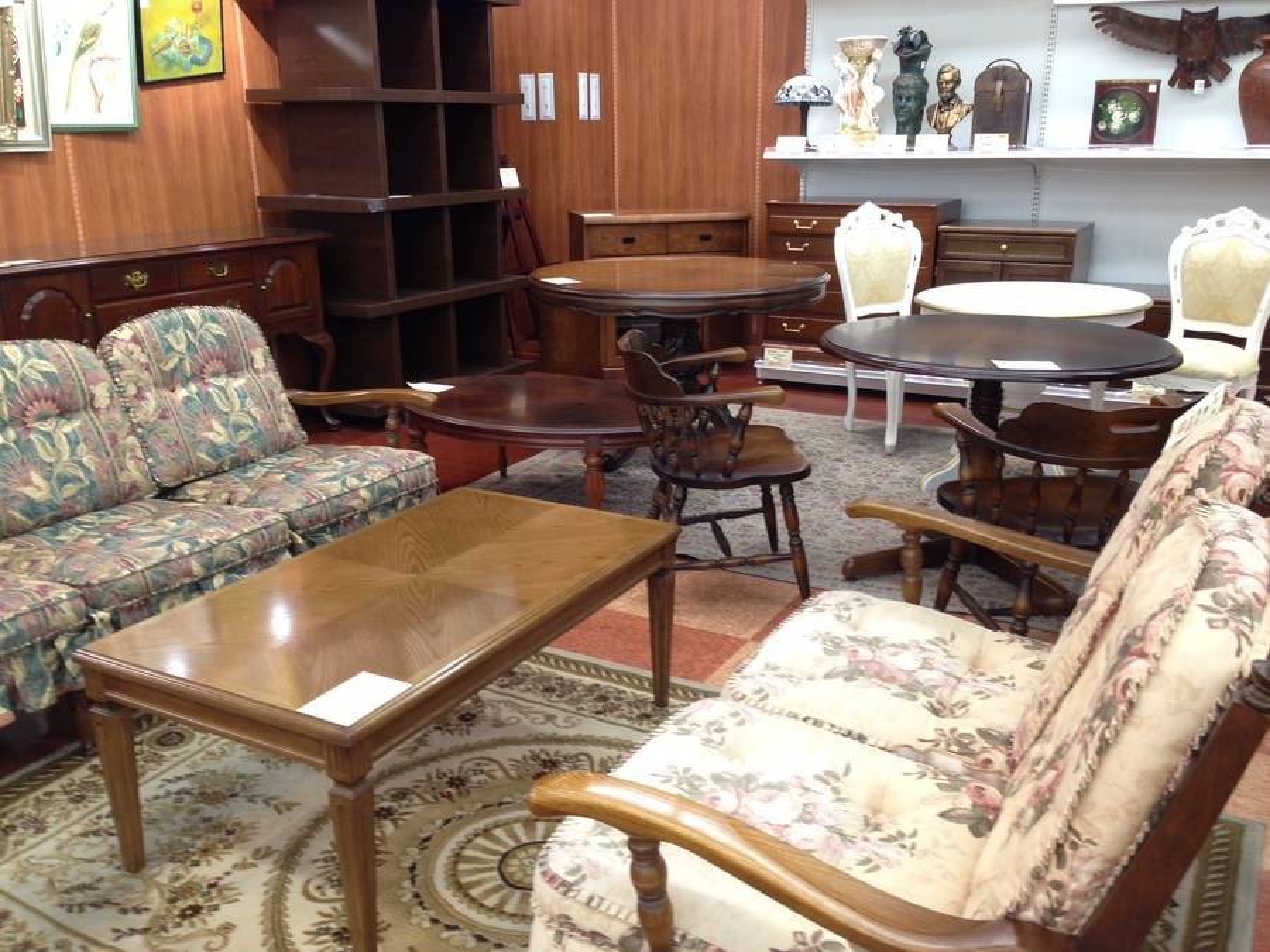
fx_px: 1211
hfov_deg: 55.4
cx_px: 635
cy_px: 476
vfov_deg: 42.9
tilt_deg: -17.0
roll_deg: +0.3
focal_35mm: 33
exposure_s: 1/20
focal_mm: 4.12
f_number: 2.4
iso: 64
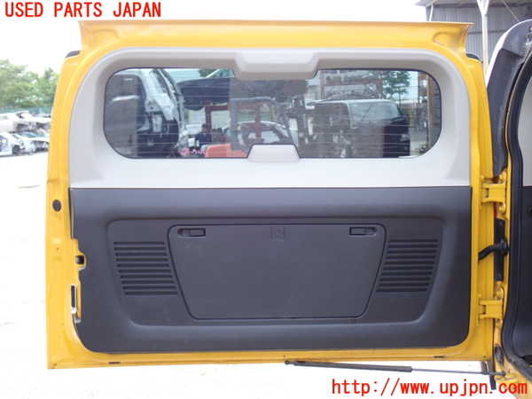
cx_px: 266
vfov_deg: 27.0
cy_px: 200
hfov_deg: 35.5
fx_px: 830
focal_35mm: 54
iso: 100
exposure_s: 1/100
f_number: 3.3
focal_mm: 9.65
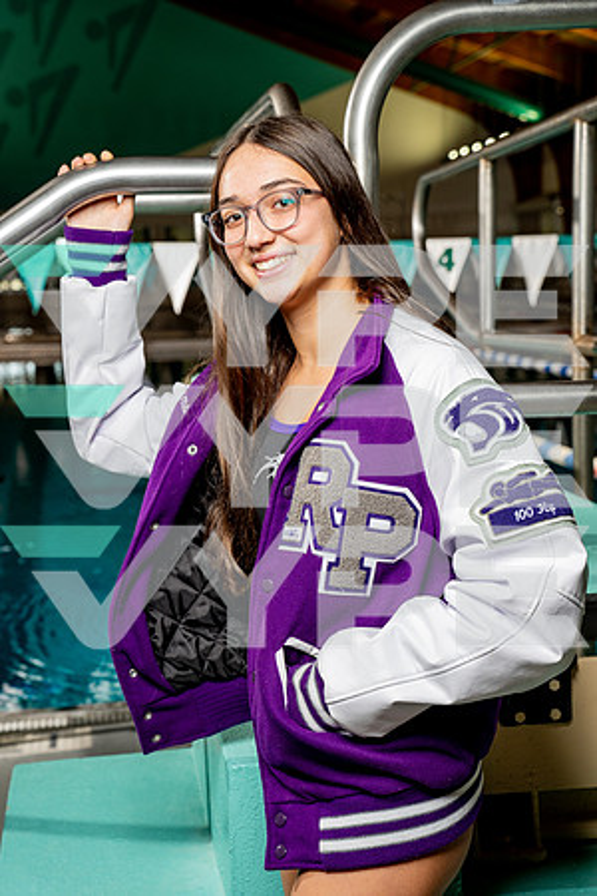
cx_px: 298
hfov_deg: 22.6
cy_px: 448
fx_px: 1492
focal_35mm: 60
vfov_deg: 33.4
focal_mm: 60
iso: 640
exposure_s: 1/250
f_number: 6.3
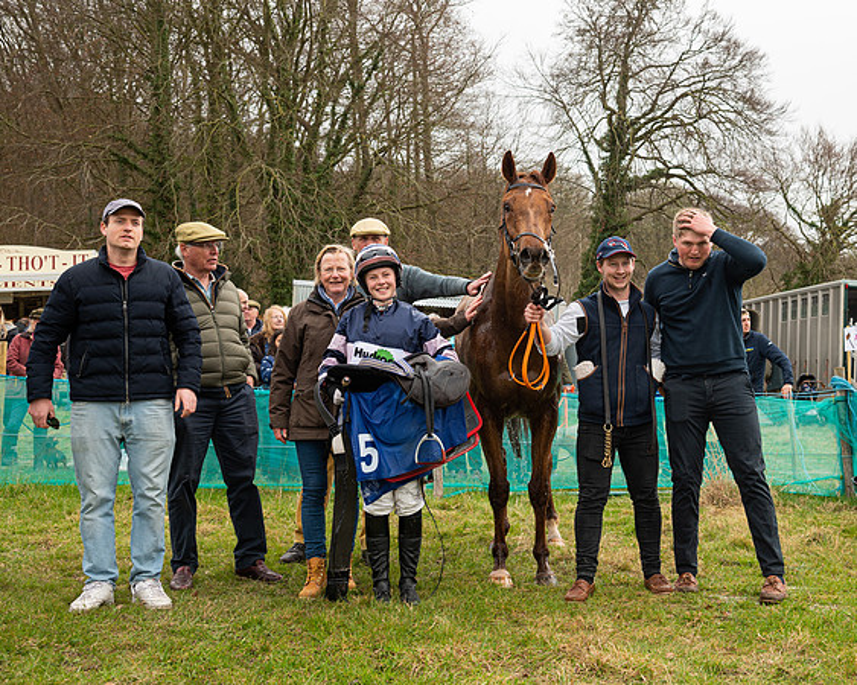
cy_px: 296
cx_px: 538
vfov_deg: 31.0
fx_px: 1234
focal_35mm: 49
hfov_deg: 38.0
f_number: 5
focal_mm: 38
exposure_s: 1/250
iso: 200
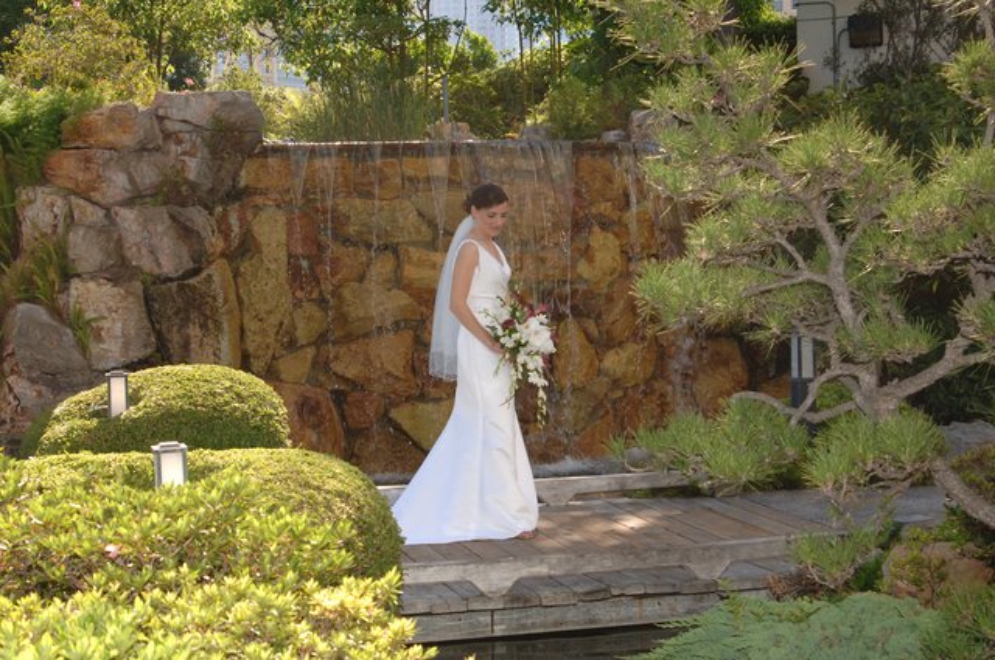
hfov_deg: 29.3
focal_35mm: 69
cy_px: 330
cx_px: 498
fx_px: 1905
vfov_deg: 19.7
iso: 400
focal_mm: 46
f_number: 8
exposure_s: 1/250
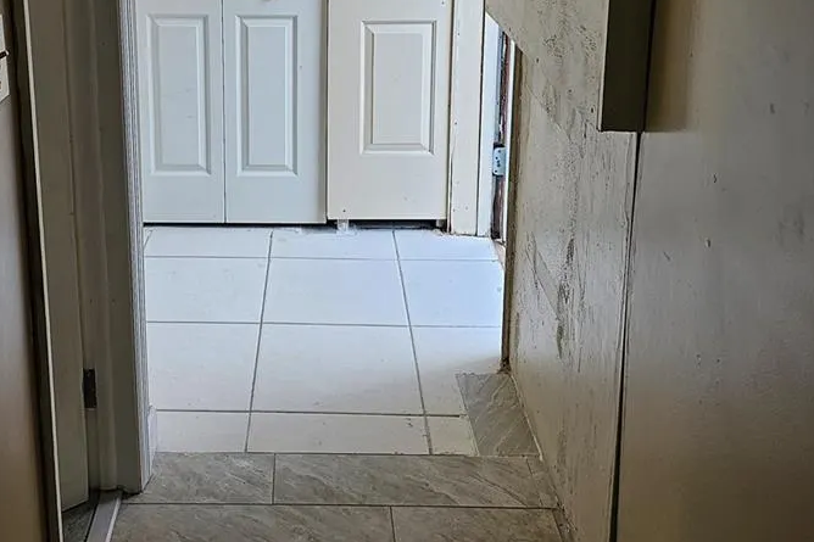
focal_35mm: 43
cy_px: 27
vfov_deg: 29.5
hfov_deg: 45.1
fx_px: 972
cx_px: 306
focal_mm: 6.3
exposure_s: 1/120
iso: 50
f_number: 1.7
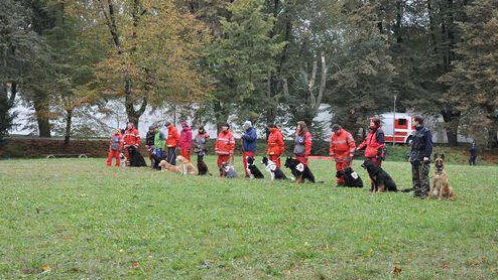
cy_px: 153
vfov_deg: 21.6
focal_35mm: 56
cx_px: 251
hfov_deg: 37.5
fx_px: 733
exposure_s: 1/400
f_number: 6.3
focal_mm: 35
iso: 800
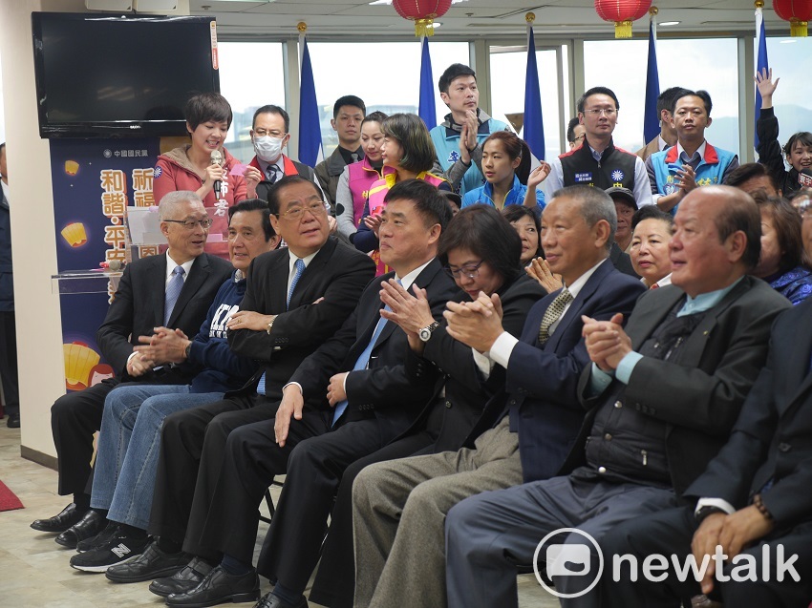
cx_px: 406
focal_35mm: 70
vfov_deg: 21.0
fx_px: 1642
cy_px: 304
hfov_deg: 27.8
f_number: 2.8
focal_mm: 35
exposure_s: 1/80
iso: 400
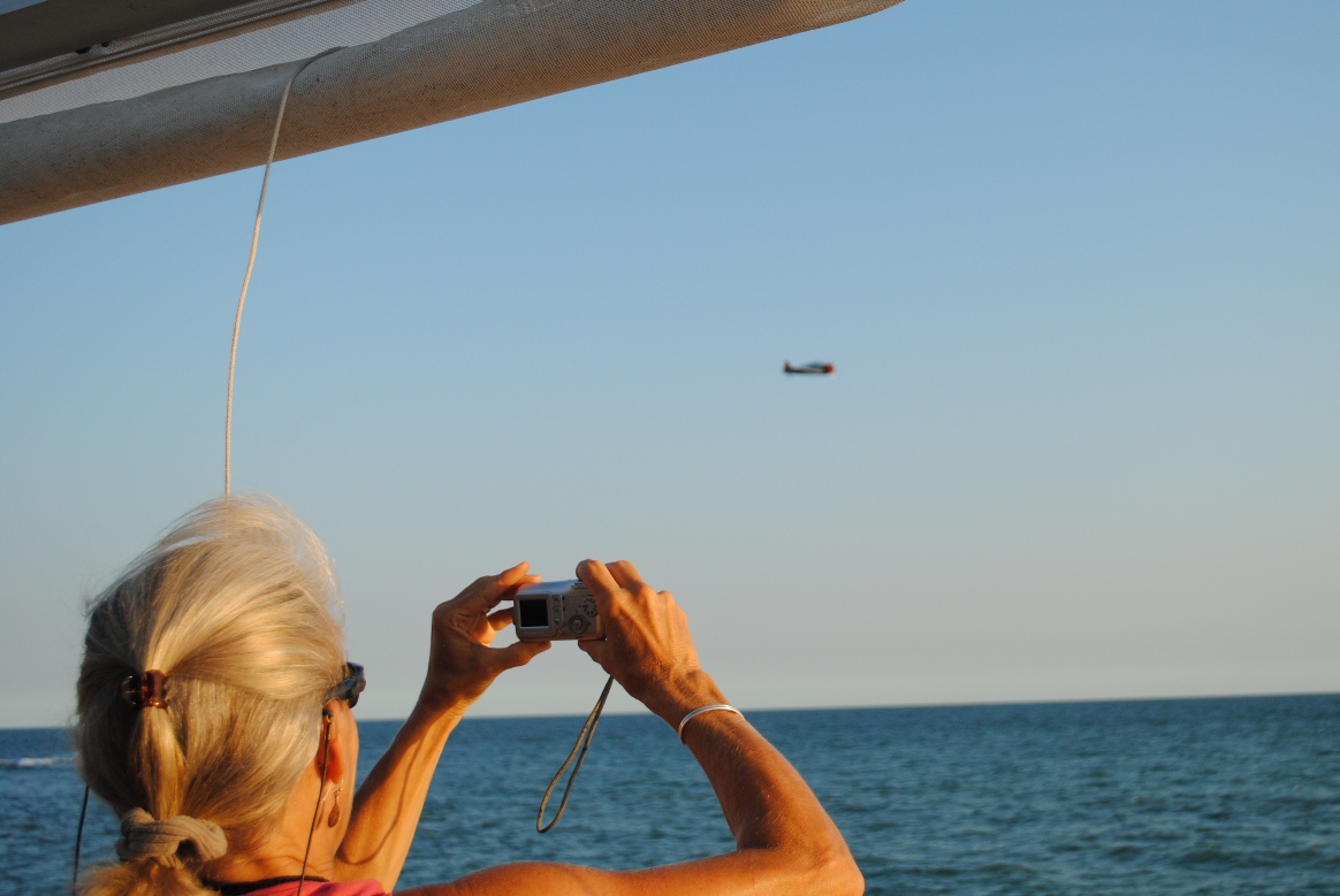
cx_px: 670
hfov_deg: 46.4
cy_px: 448
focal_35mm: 42
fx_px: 1565
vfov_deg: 32.0
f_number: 4.5
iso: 200
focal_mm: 28
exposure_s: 1/800
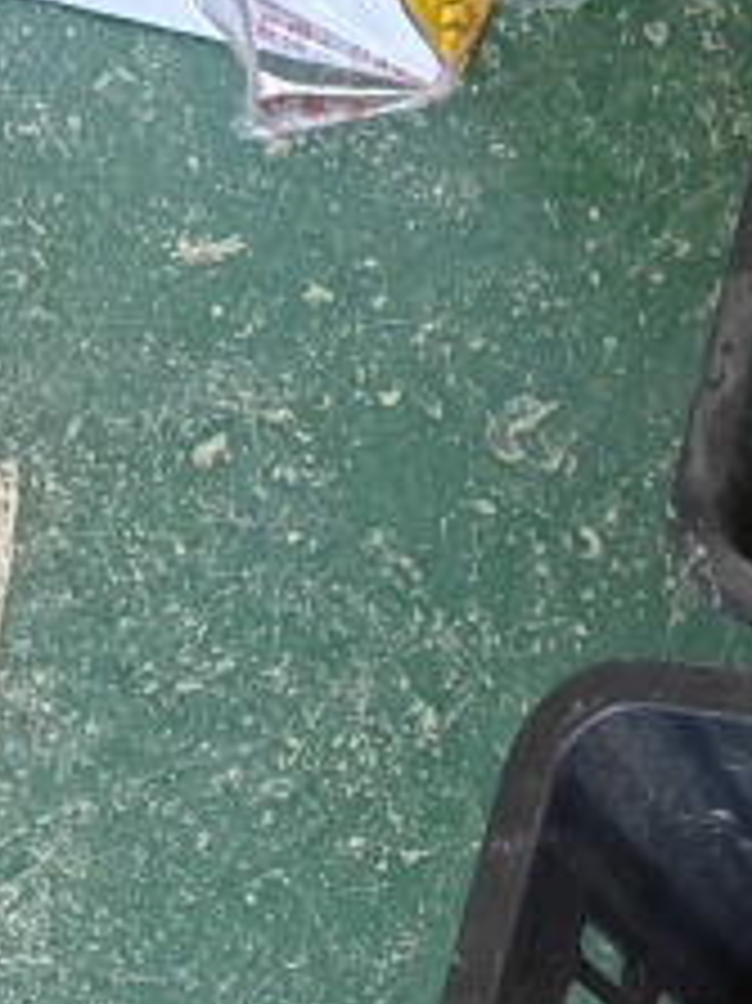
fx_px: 3740
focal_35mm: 129
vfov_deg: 14.6
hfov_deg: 10.5
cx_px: 1549
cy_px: 1299
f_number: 1.8
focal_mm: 5.54
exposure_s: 1/180
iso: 50
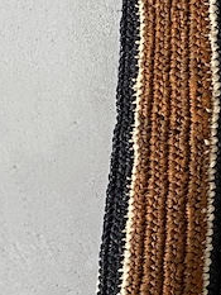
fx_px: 1012
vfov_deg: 16.4
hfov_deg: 11.2
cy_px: 68
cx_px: 452
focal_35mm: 119
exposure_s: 1/60
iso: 250
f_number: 1.8
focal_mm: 4.25
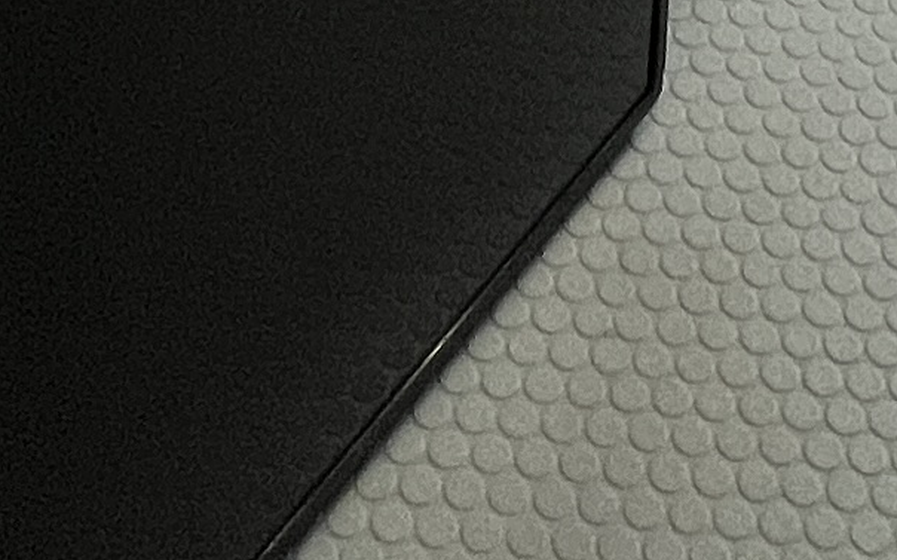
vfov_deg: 8.3
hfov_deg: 22.5
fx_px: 2248
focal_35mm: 92
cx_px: 593
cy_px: -1644
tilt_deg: -7.7
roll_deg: +1.3
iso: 80
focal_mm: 1.57
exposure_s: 1/75
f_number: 1.8
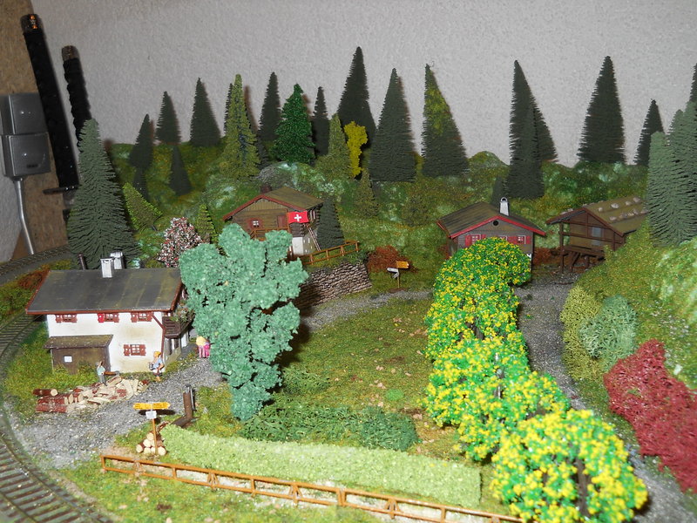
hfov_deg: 45.8
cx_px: 348
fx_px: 826
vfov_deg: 35.1
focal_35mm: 41
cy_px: 262
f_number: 3.1
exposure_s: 1/30
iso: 80
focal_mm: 6.72
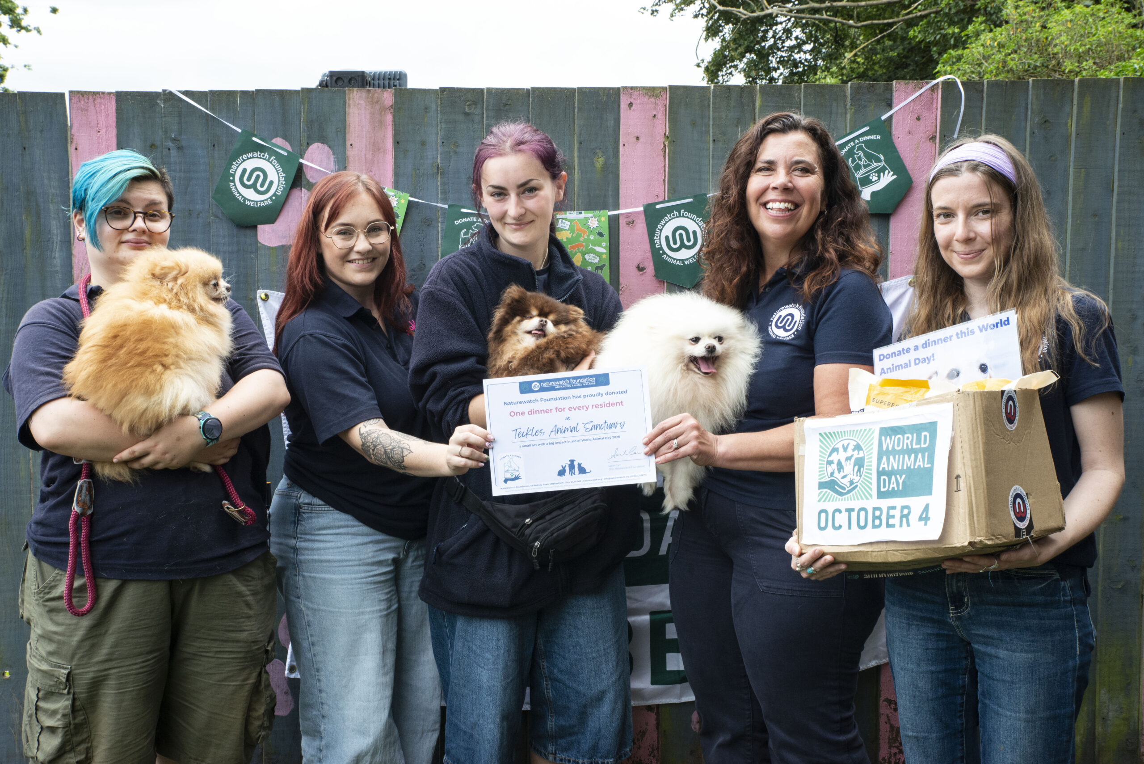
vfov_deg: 30.5
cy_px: 382
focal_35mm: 44
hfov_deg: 44.5
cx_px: 572
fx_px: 1399
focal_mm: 44
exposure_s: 1/250
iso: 1600
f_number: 14
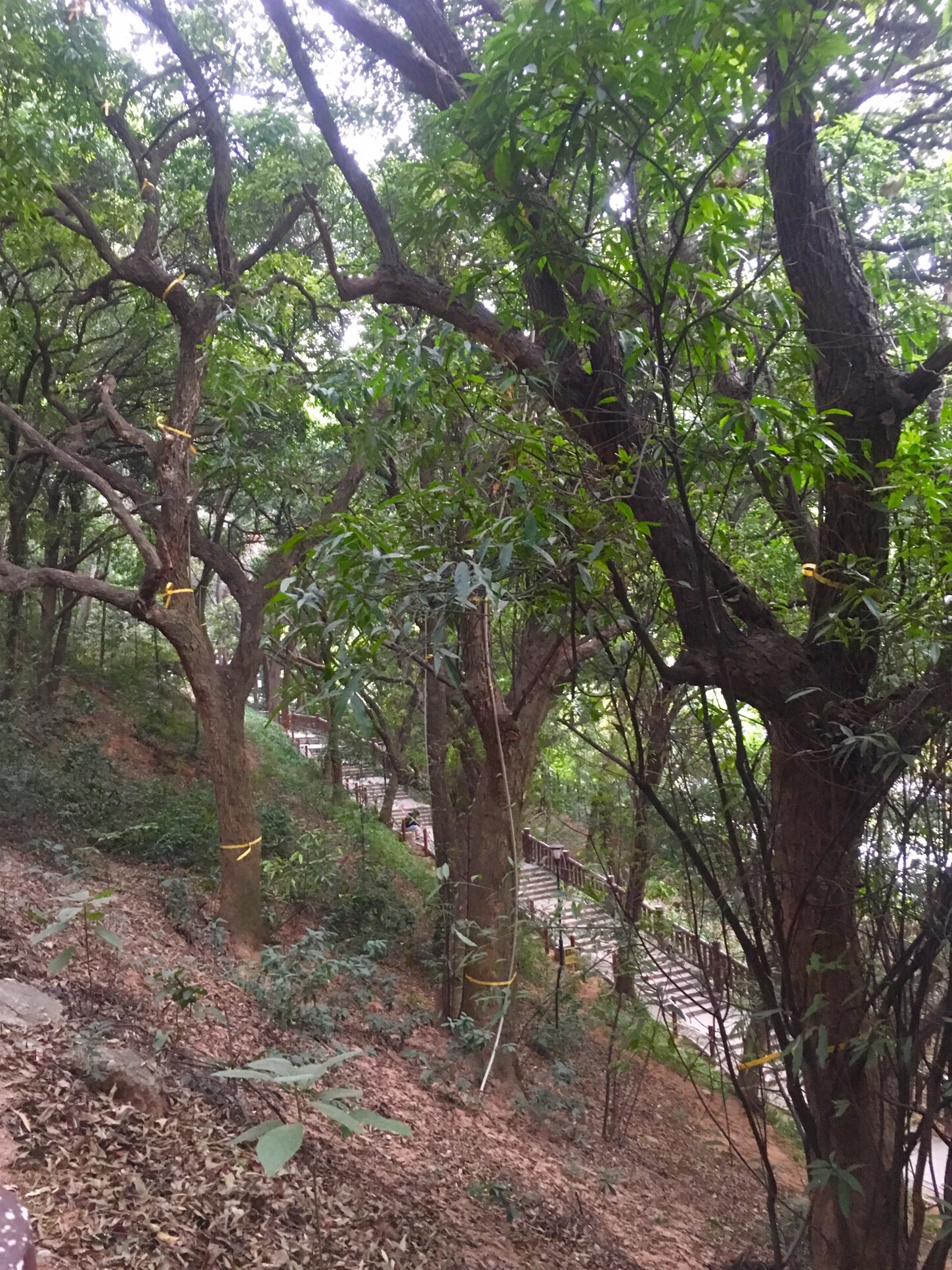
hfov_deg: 46.8
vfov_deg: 60.0
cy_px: 653
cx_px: 462
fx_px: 1100
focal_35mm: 30
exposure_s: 1/17
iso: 250
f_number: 2.2
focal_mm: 4.15
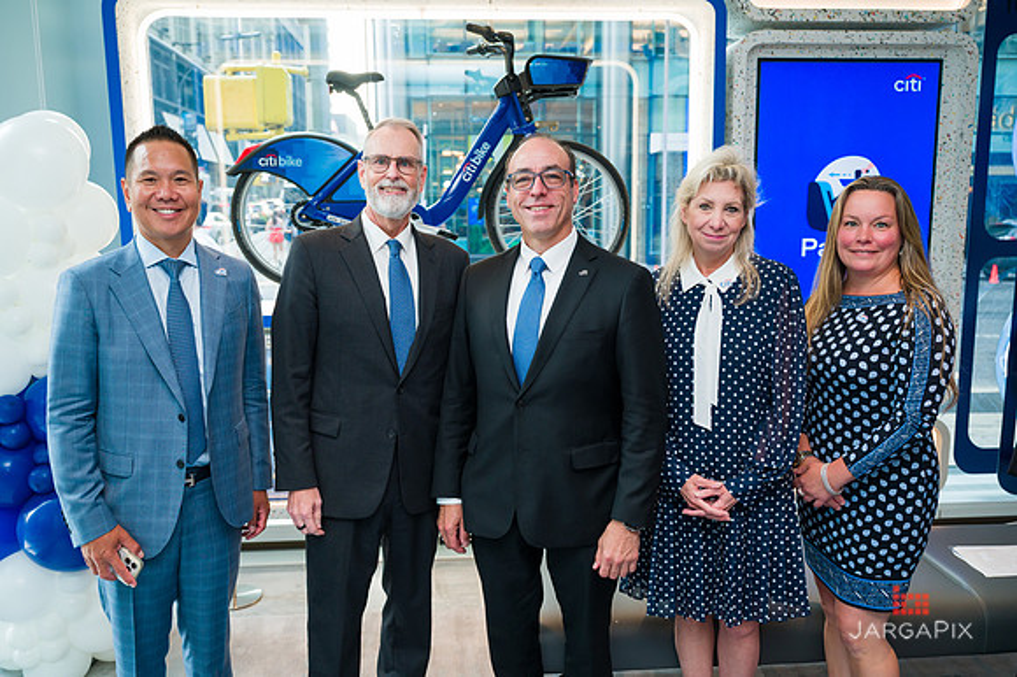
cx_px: 508
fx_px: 864
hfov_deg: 61.0
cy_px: 338
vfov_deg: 42.8
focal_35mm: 31
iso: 400
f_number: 3.5
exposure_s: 1/200
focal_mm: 30
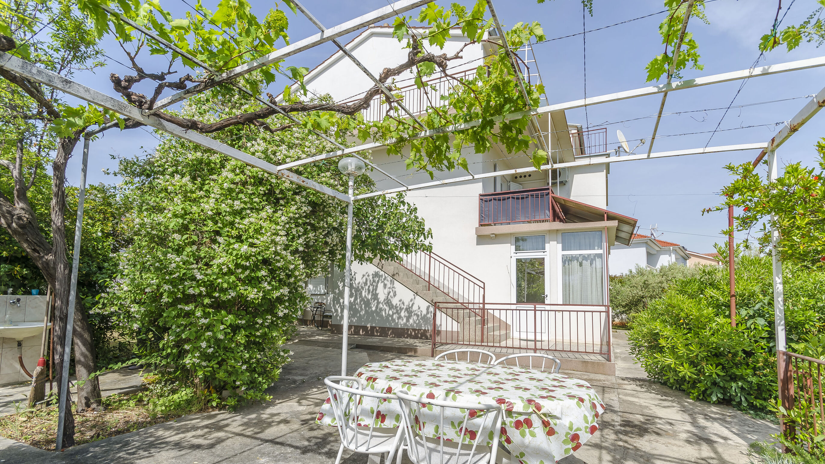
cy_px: 268
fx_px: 350
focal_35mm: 16
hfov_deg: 99.4
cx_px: 414
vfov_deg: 66.7
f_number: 8
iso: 100
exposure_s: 1/250
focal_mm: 10
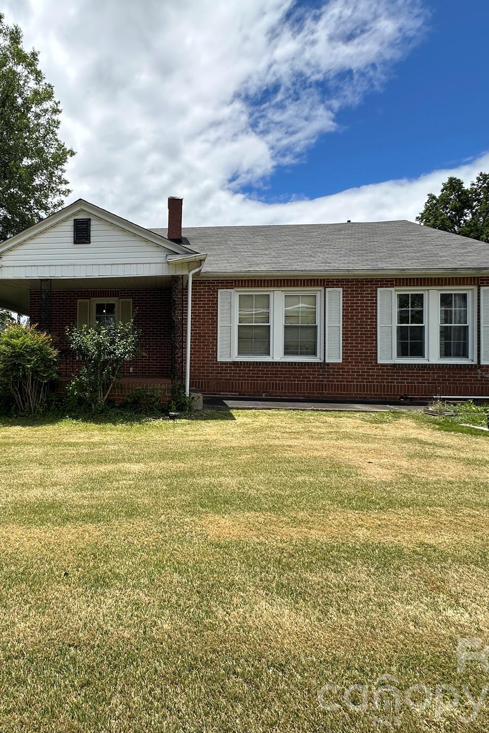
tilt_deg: +0.2
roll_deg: -0.7
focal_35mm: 20
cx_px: 110
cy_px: 357
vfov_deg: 84.0
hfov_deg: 58.0
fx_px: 407
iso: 40
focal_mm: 2.22
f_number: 2.2
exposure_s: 1/1335
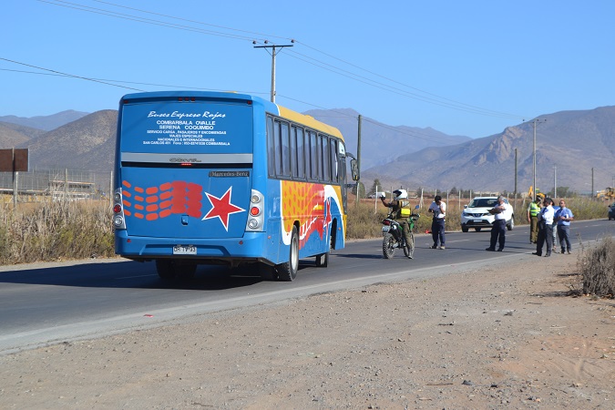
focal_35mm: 82
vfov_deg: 16.6
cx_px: 308
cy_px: 205
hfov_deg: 24.6
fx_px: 1409
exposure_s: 1/250
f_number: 8
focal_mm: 55
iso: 100
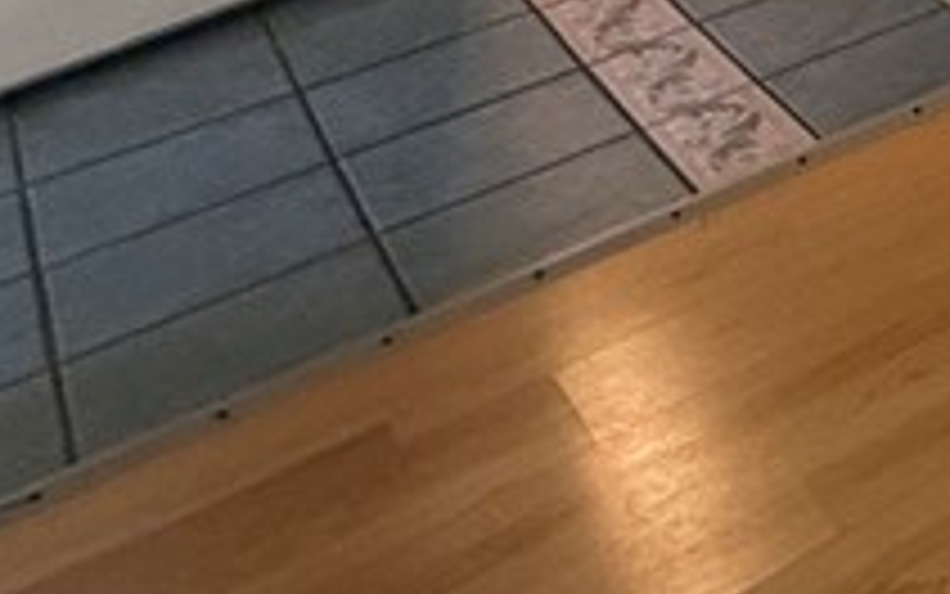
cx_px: 1927
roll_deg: +4.1
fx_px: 1865
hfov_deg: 18.3
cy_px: -616
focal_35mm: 72
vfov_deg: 14.7
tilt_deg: -8.9
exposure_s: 1/120
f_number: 2.2
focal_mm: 2.22
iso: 250
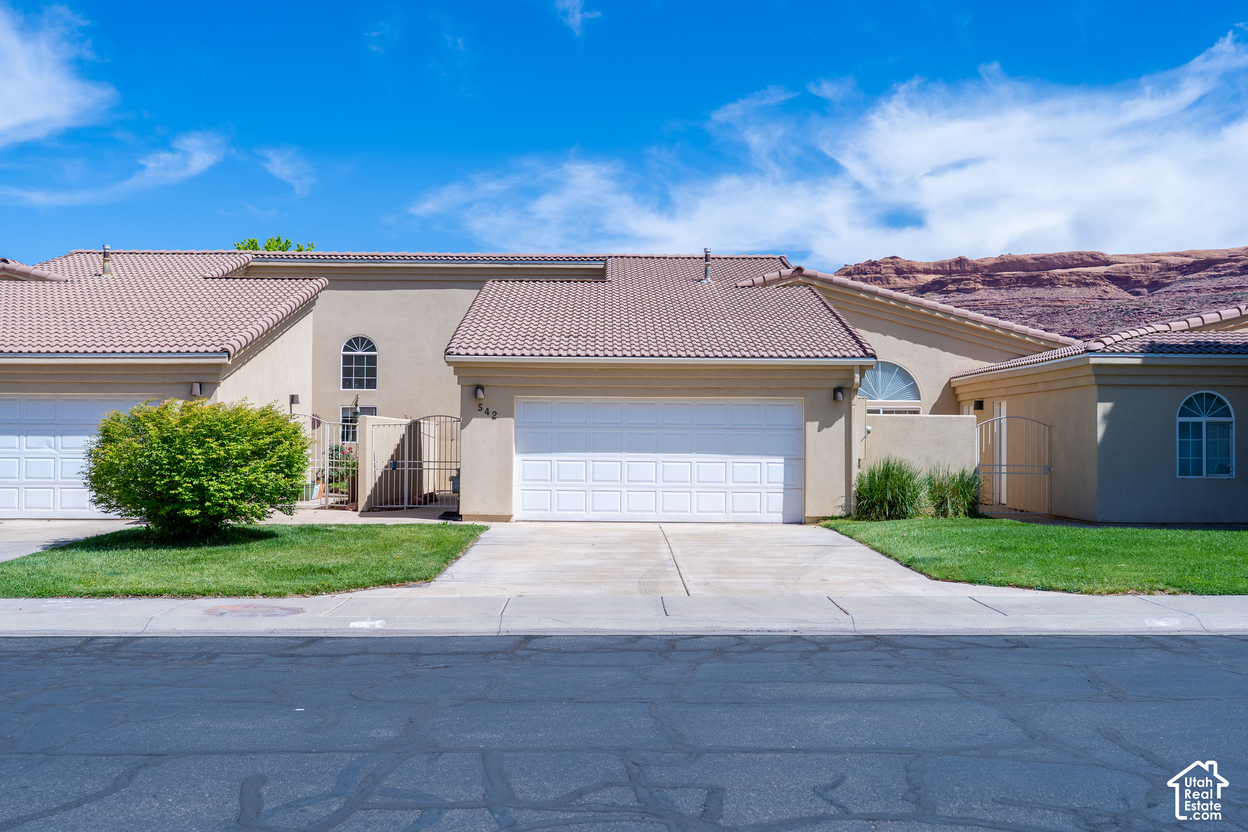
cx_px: 624
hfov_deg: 54.4
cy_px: 416
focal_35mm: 35
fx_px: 1213
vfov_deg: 37.8
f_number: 5.6
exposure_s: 1/4000
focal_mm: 35
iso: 100
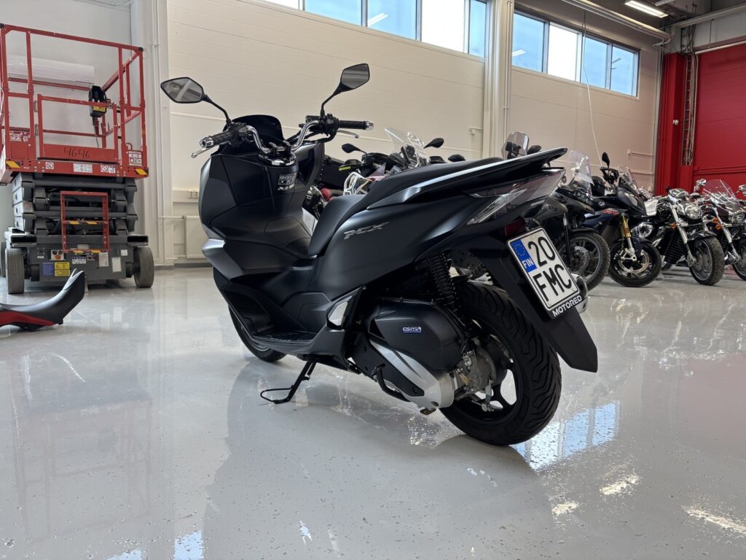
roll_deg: -0.5
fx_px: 560
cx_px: 373
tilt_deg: -5.0
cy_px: 280
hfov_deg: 67.3
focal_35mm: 26
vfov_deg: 53.1
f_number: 1.6
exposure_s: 1/100
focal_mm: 5.96
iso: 100
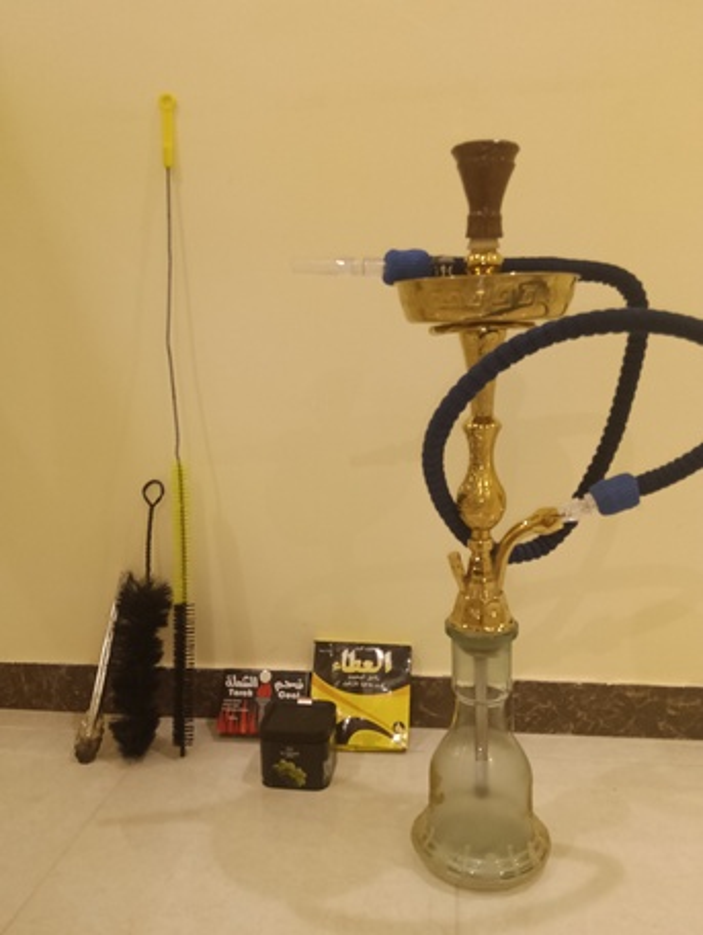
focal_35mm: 27
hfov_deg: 51.4
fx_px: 730
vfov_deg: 65.3
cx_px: 352
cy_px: 468
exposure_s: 1/33.3
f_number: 1.8
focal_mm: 3.98
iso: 640
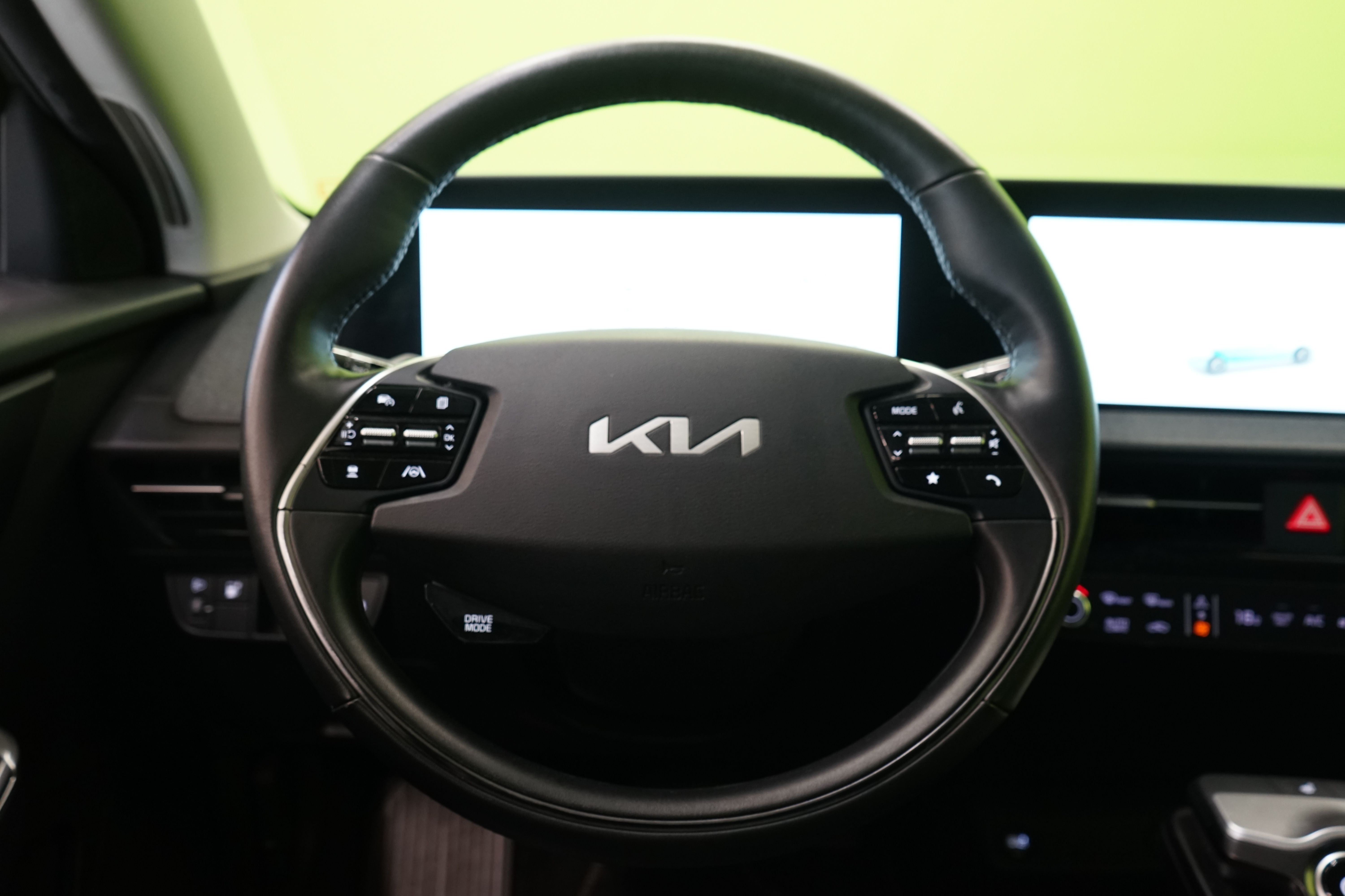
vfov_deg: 45.0
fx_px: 1083
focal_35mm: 29
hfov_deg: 63.7
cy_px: 448
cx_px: 672
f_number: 5
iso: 1250
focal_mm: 29
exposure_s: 1/20
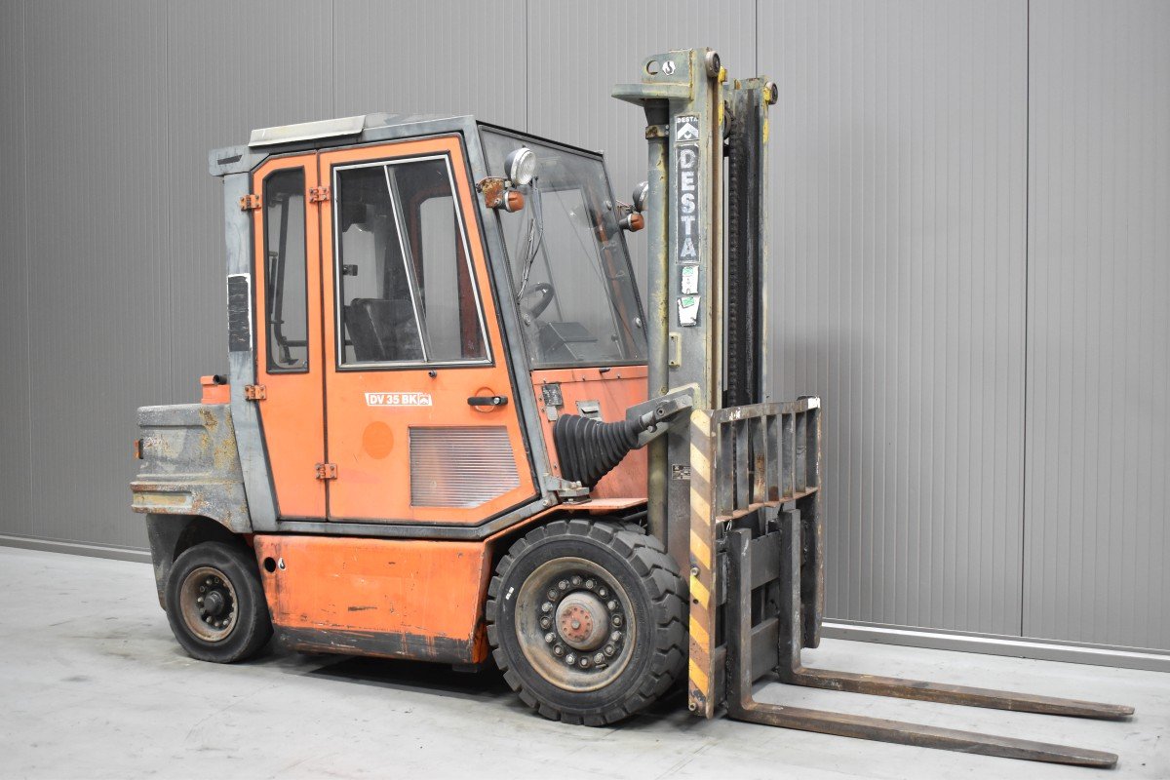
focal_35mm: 40
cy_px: 390
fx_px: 1316
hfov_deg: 47.9
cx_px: 585
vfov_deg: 33.0
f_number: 4
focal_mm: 27
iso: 1250
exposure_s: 1/30
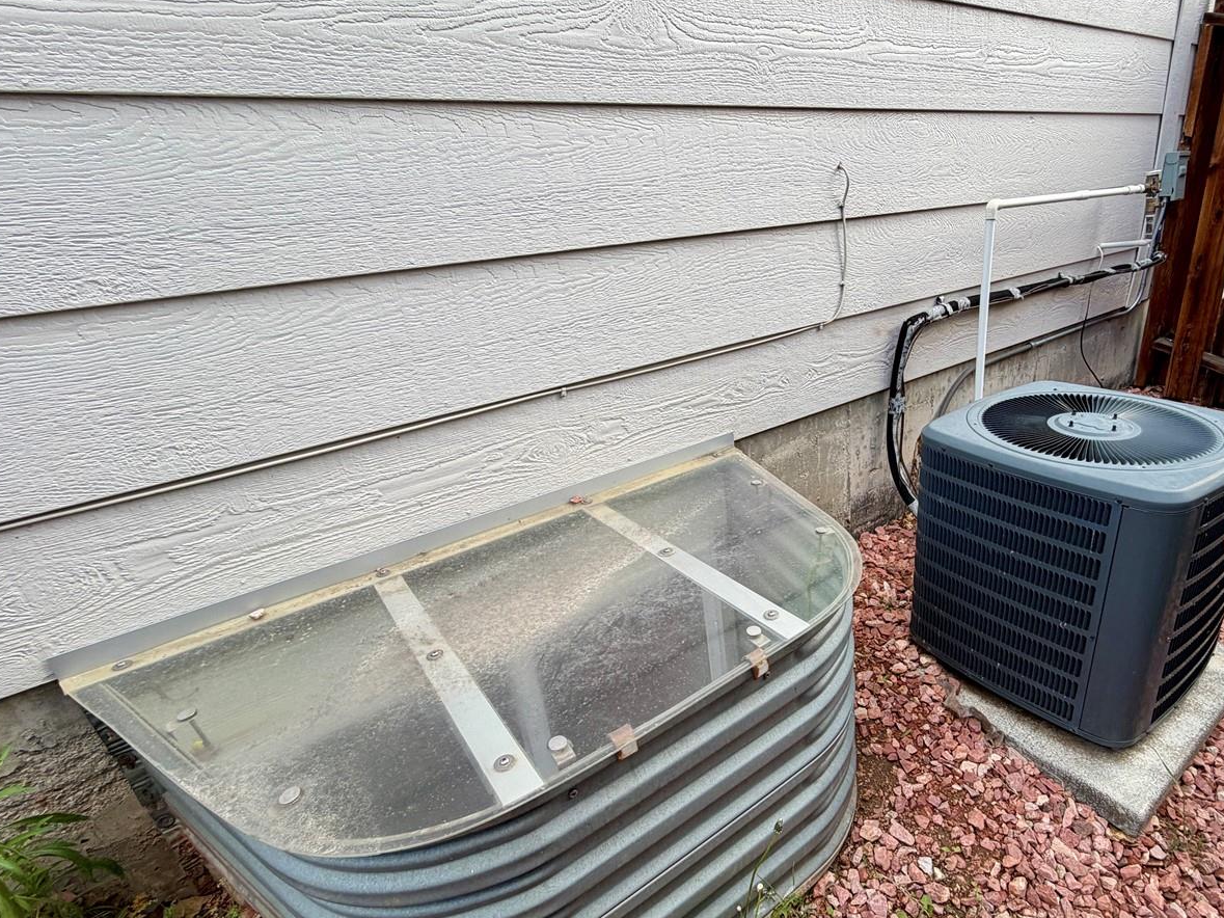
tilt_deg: -23.6
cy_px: 478
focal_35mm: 19
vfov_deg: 68.6
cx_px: 751
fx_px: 672
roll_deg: +4.2
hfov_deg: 83.3
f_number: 2.2
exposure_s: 1/138
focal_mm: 2.22
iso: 40
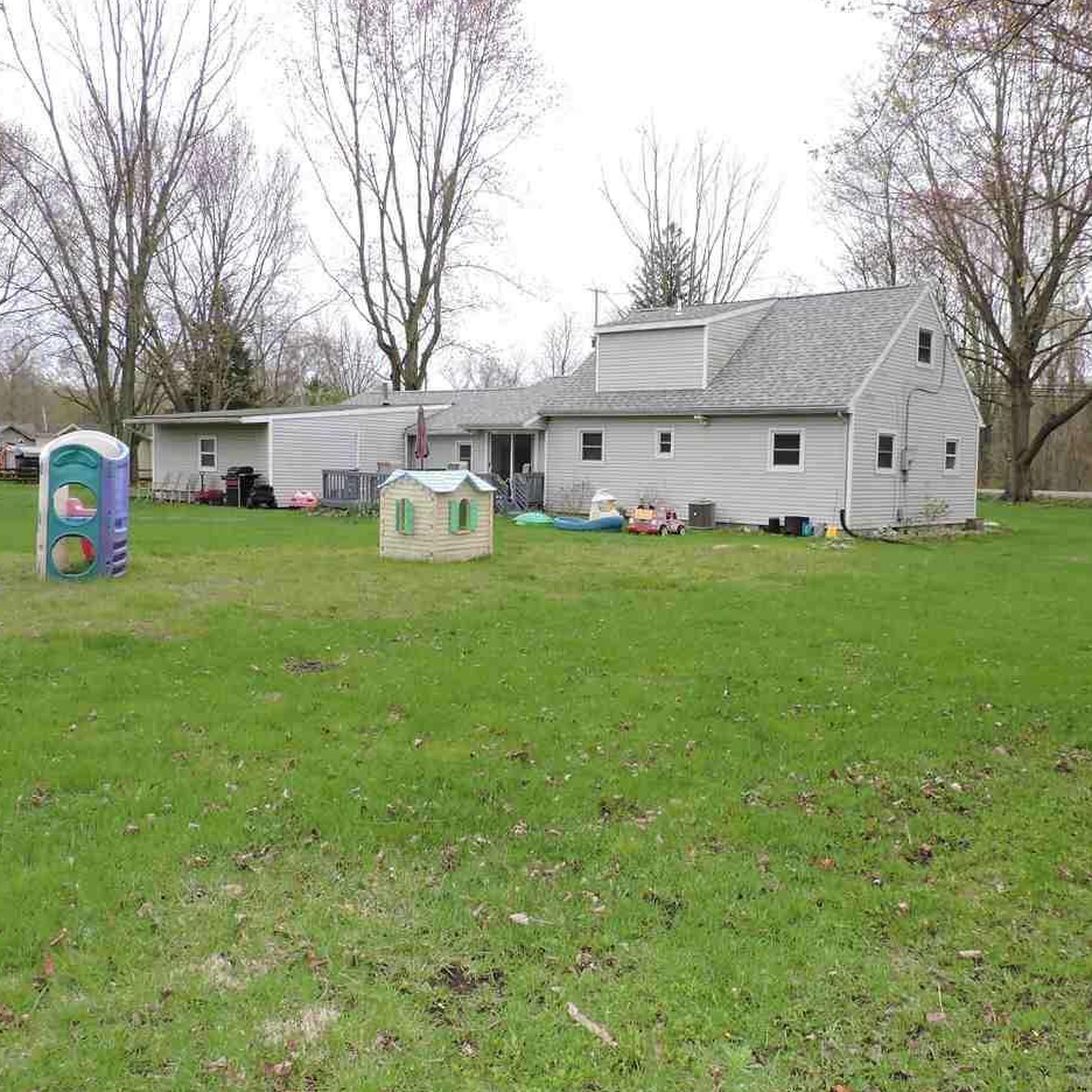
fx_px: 1035
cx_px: 638
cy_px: 554
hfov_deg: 55.3
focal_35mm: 29
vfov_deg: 55.6
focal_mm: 4.3
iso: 250
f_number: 3
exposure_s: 1/640
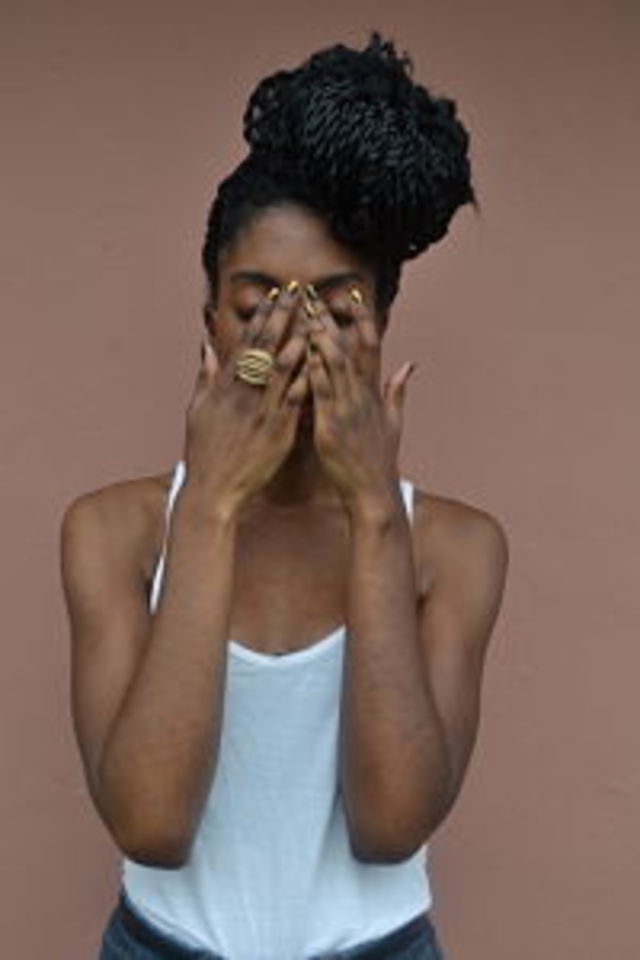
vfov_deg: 53.1
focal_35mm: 36
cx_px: 320
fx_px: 960
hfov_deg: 36.9
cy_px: 480
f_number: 6.3
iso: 100
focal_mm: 24
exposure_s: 1/160
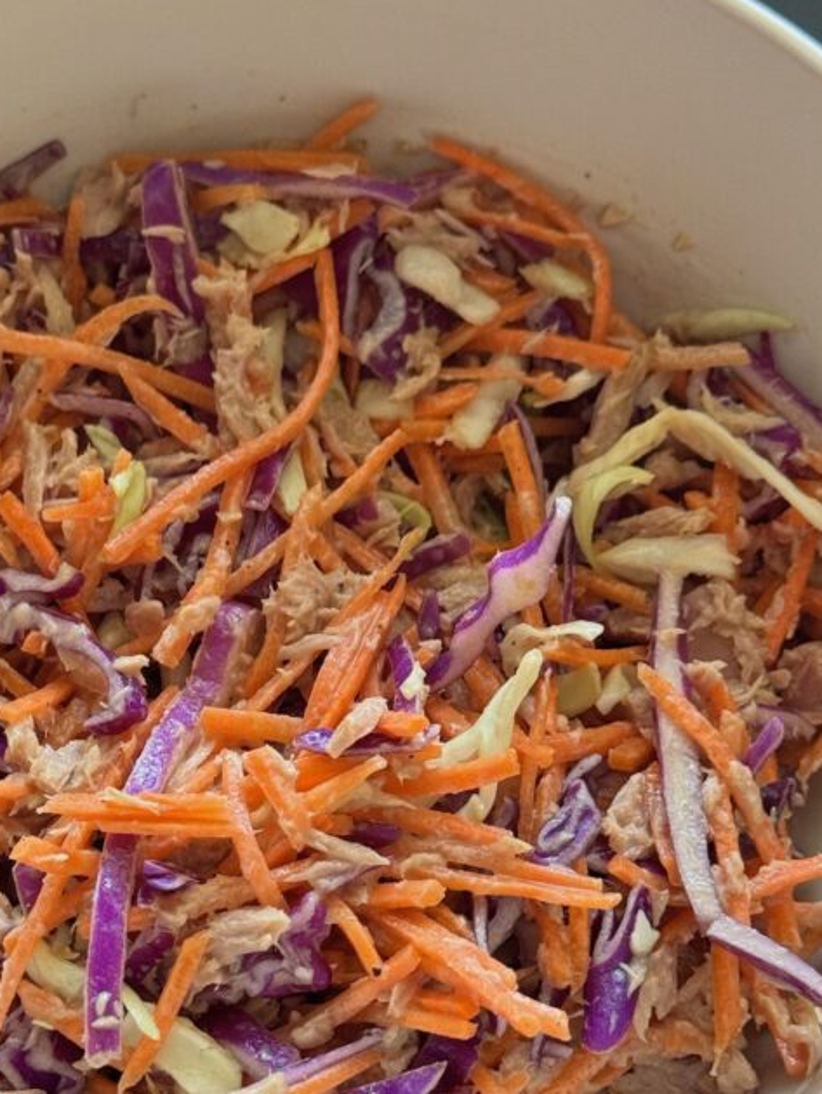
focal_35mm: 78
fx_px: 2468
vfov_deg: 25.0
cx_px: 283
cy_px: 649
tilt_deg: -64.5
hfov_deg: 18.9
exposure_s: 1/43
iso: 250
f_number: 1.78
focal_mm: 6.76
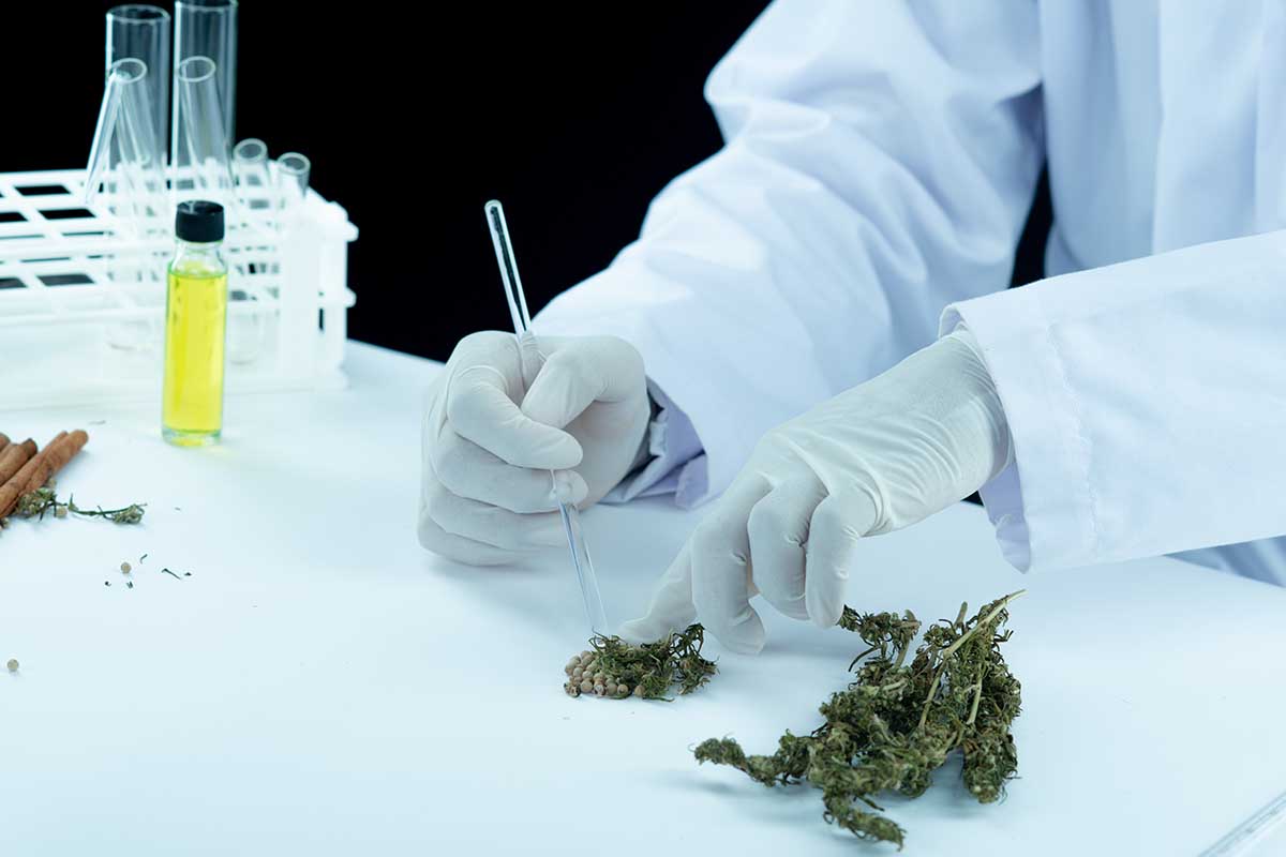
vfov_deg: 10.2
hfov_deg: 15.2
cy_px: 428
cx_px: 643
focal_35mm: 135
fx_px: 4822
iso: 100
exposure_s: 1/200
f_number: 8
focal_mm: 135
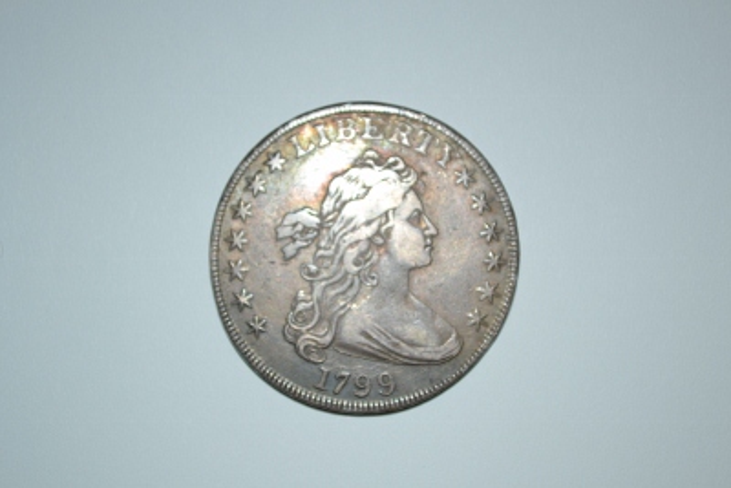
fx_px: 1523
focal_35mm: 75
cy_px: 244
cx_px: 366
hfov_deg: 27.0
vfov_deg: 18.2
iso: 180
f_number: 5.6
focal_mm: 50
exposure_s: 1/60
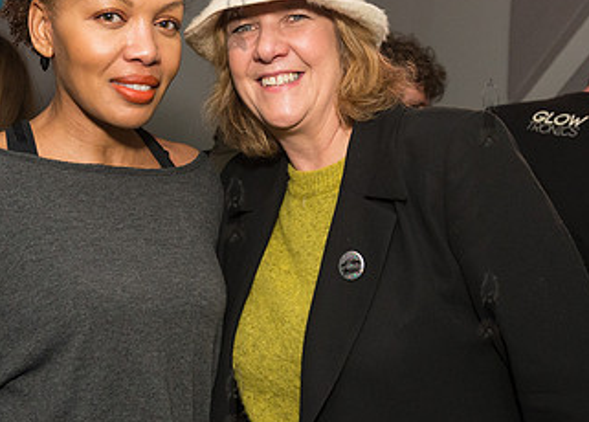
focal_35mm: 59
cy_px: 248
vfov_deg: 24.1
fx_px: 988
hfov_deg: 33.0
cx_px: 215
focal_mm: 28
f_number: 4
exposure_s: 1/320
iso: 2500
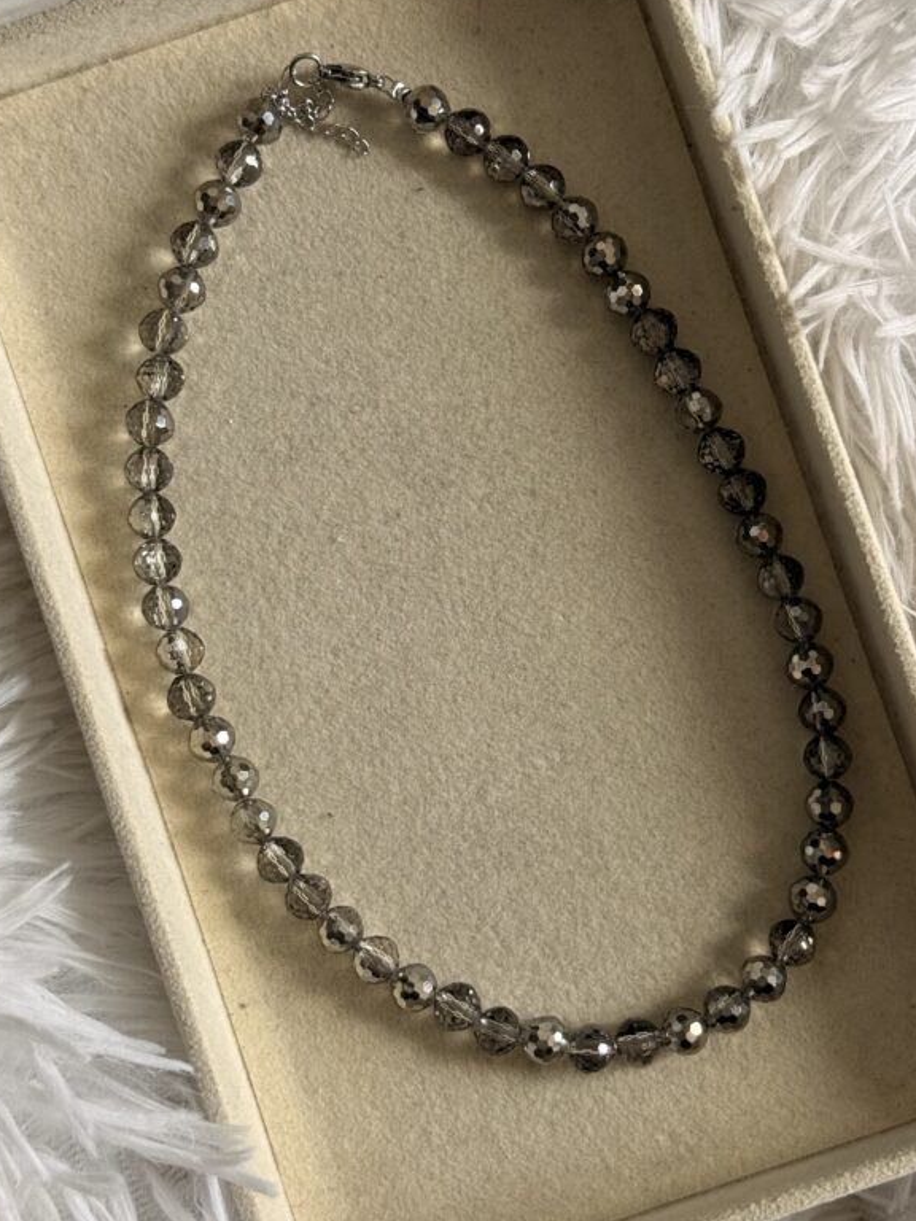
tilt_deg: -82.4
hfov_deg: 22.9
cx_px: 514
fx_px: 2258
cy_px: 639
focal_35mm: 64
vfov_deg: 30.3
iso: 64
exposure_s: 1/126
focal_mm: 6.76
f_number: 1.78
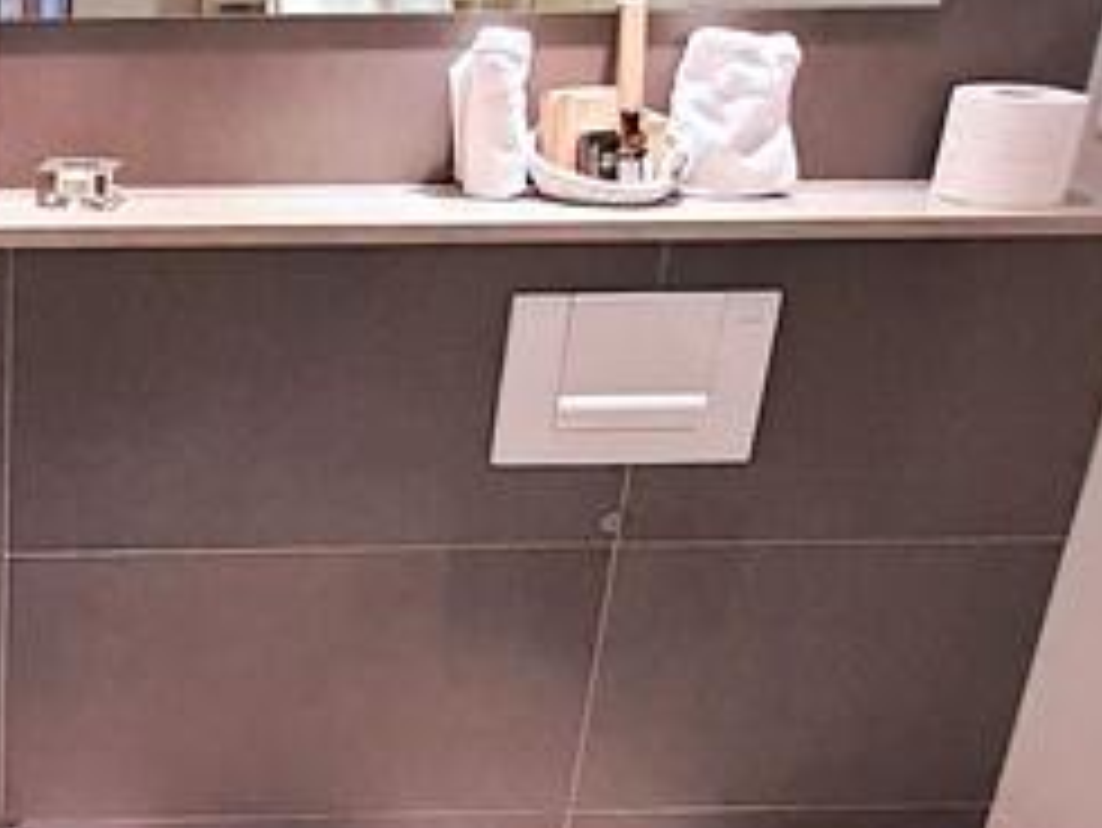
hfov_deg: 31.8
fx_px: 1688
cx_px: -121
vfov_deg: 27.1
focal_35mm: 53
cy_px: 639
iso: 200
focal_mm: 1.74
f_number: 2.2
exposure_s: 1/50
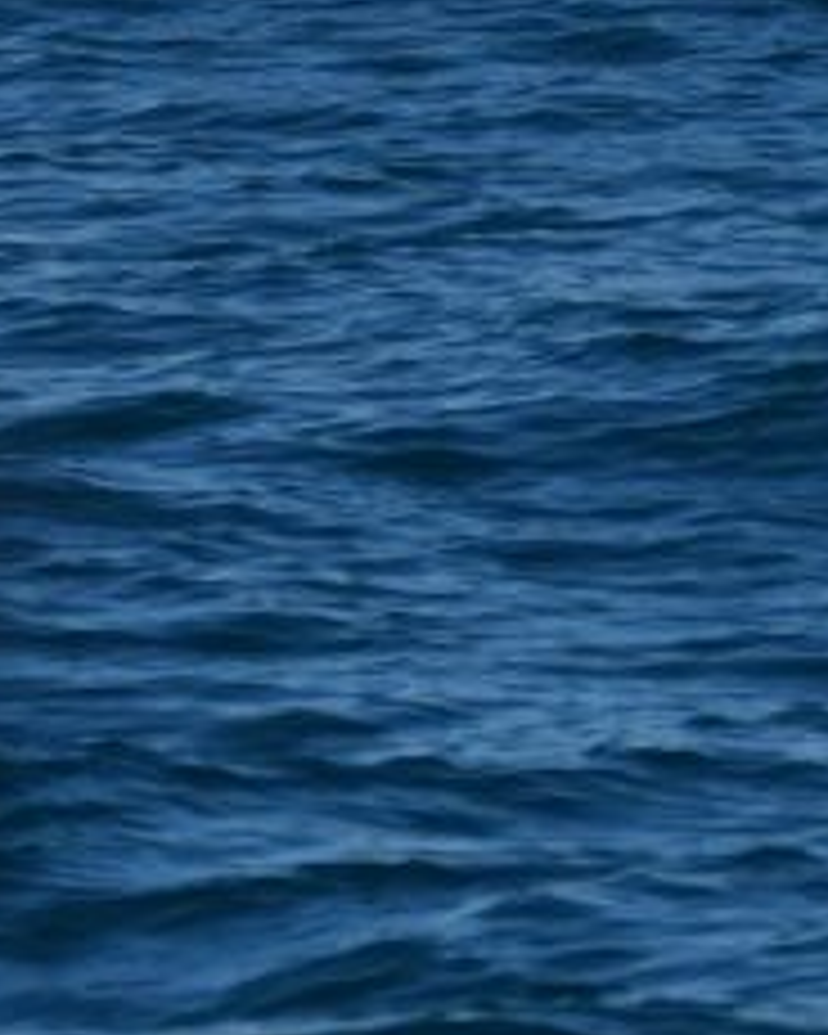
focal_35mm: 652
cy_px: 164
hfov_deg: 2.4
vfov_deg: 3.0
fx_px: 19972
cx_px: 554
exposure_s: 1/8000
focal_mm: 200
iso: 640
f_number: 5.3
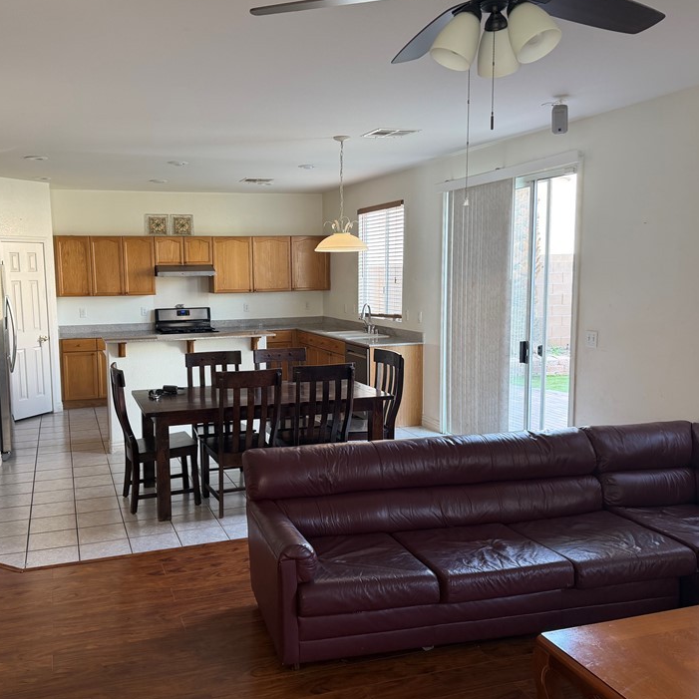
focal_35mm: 31
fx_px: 708
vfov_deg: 52.5
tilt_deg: -7.8
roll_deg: +0.9
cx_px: 274
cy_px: 352
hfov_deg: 52.1
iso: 200
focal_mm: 6.76
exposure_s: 1/121
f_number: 1.78
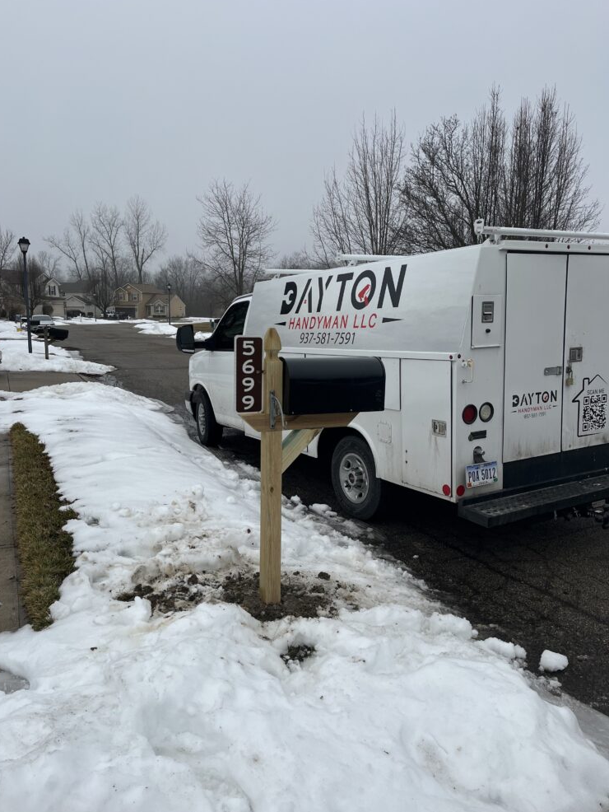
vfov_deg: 65.3
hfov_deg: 51.4
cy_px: 416
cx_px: 294
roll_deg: -0.1
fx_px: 633
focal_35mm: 27
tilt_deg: -8.6
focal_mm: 5.1
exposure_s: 1/6173
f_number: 1.6
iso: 50
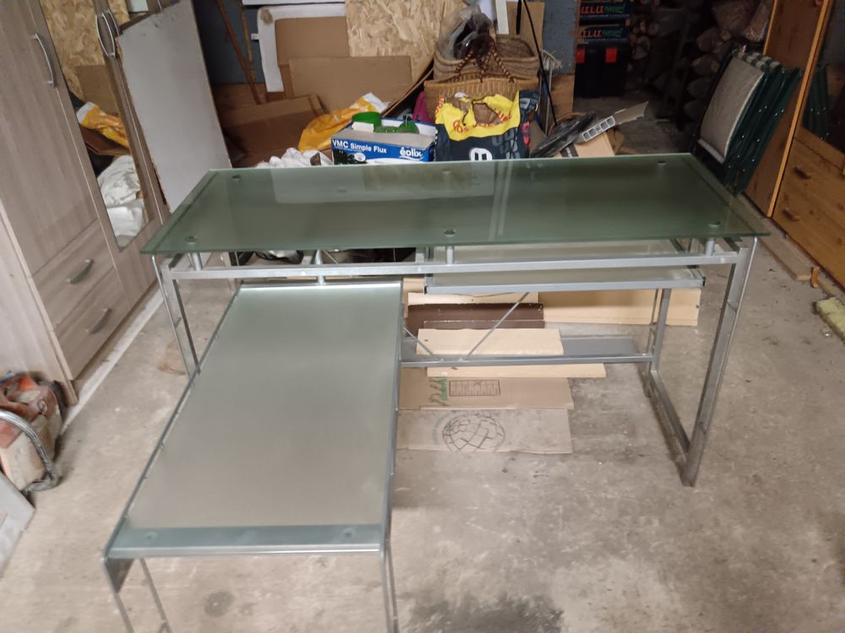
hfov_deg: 65.3
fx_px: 659
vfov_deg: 51.4
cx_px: 422
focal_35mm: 27
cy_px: 316
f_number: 1.9
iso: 4831
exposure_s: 1/25
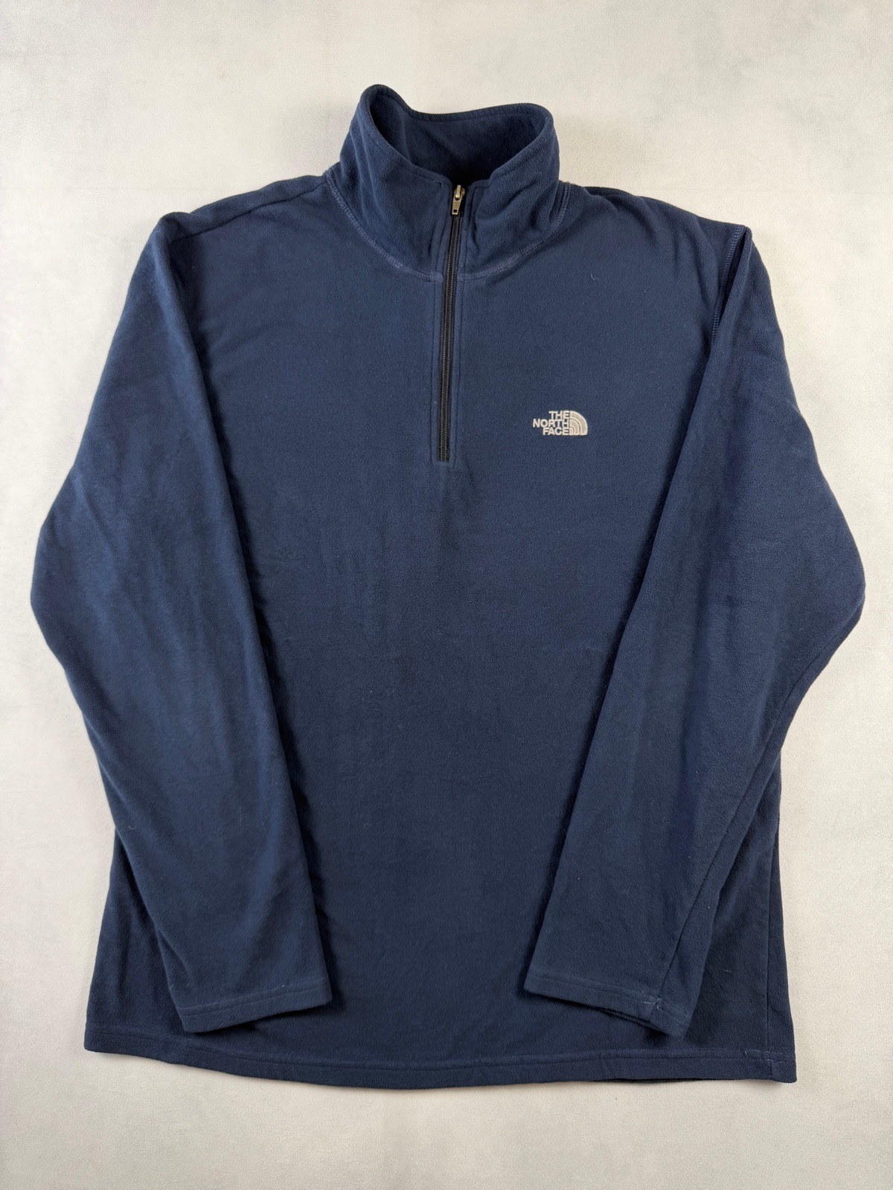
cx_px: 446
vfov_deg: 71.6
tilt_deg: -74.6
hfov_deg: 56.8
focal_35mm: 24
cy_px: 595
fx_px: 826
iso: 50
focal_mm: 6.76
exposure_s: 1/121
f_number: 1.78
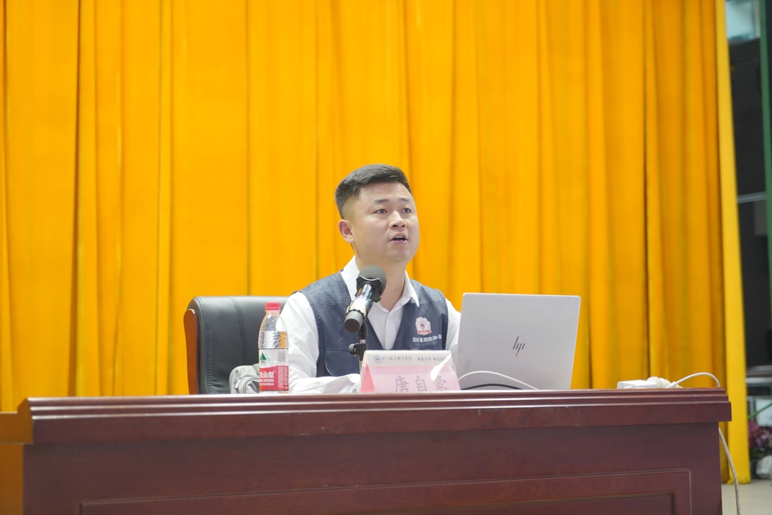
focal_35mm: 70
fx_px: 1501
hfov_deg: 28.8
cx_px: 386
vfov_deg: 19.5
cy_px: 258
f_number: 4
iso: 1000
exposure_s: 1/10
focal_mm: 70
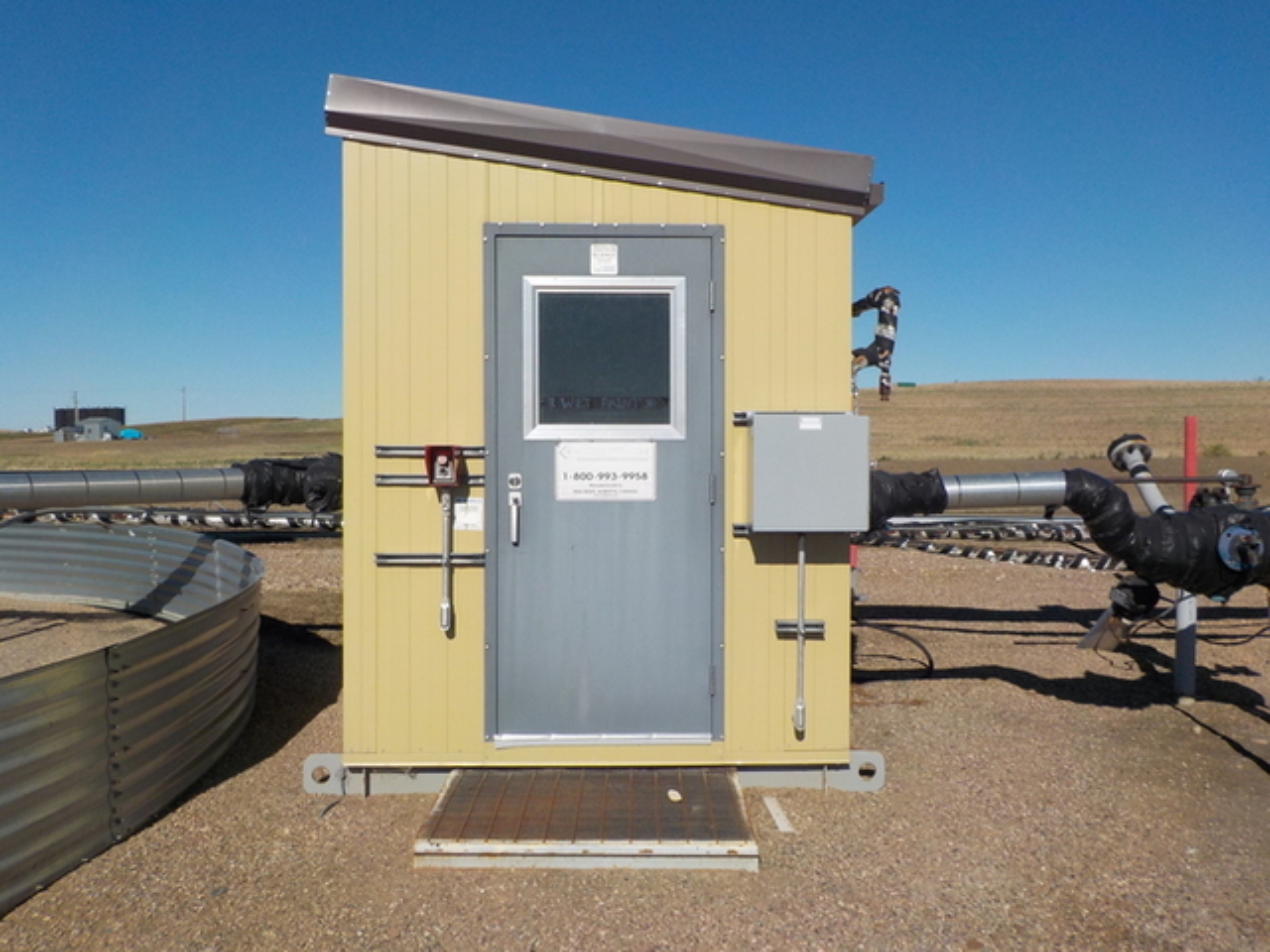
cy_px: 476
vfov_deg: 46.8
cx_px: 635
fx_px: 1101
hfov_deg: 60.0
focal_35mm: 30
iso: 125
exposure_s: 1/800
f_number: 6.6
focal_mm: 4.1
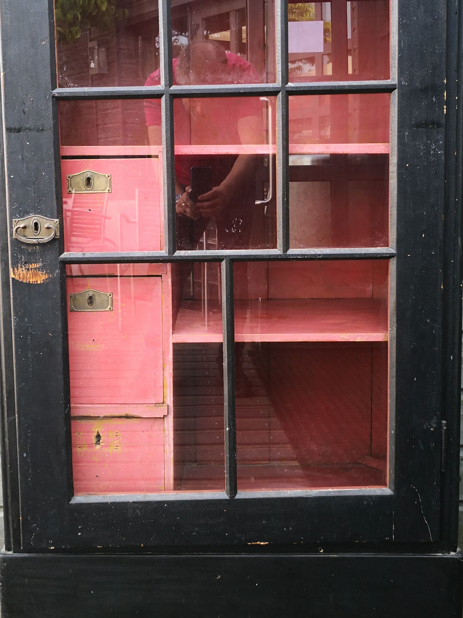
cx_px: 211
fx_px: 749
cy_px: 257
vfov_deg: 44.6
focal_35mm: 42
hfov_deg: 34.3
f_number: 1.6
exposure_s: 1/100
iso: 80
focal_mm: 3.95
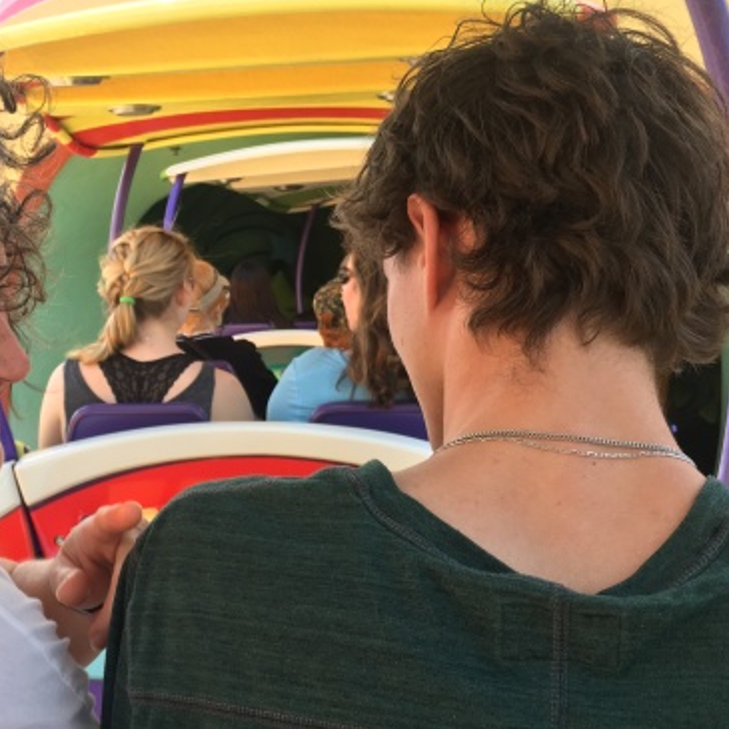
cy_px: 373
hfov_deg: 36.0
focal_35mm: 45
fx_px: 1072
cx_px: 120
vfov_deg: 37.5
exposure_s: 1/329
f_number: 2.2
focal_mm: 4.15
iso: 25
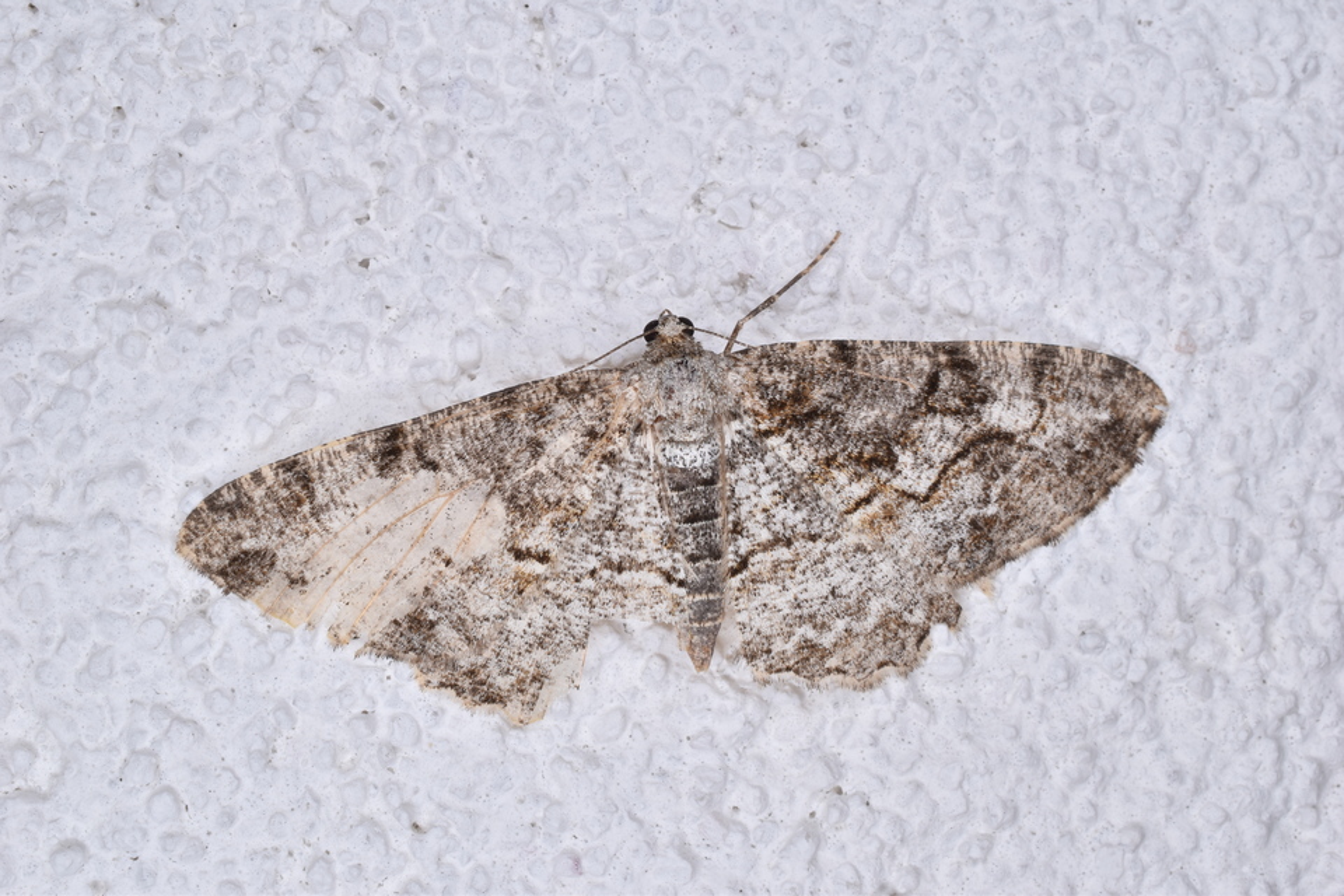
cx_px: 672
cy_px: 448
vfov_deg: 22.6
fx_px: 2240
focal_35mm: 60
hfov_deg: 33.4
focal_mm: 40
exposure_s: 1/250
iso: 100
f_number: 22
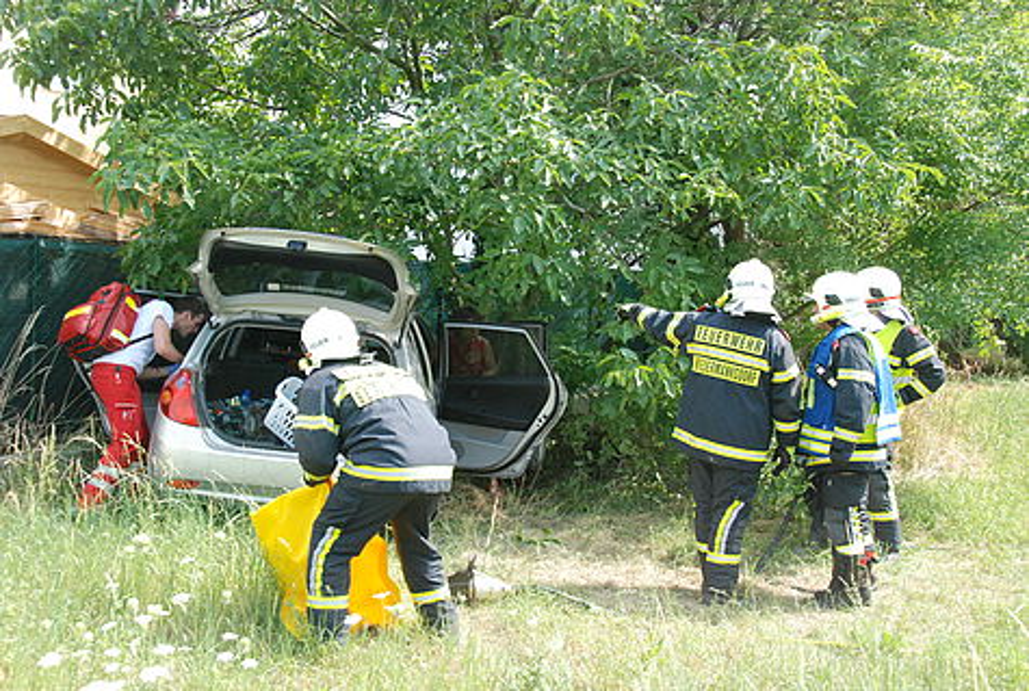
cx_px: 514
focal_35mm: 44
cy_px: 346
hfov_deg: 44.9
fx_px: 1246
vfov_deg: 31.0
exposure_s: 1/320
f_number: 9
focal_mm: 29
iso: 800
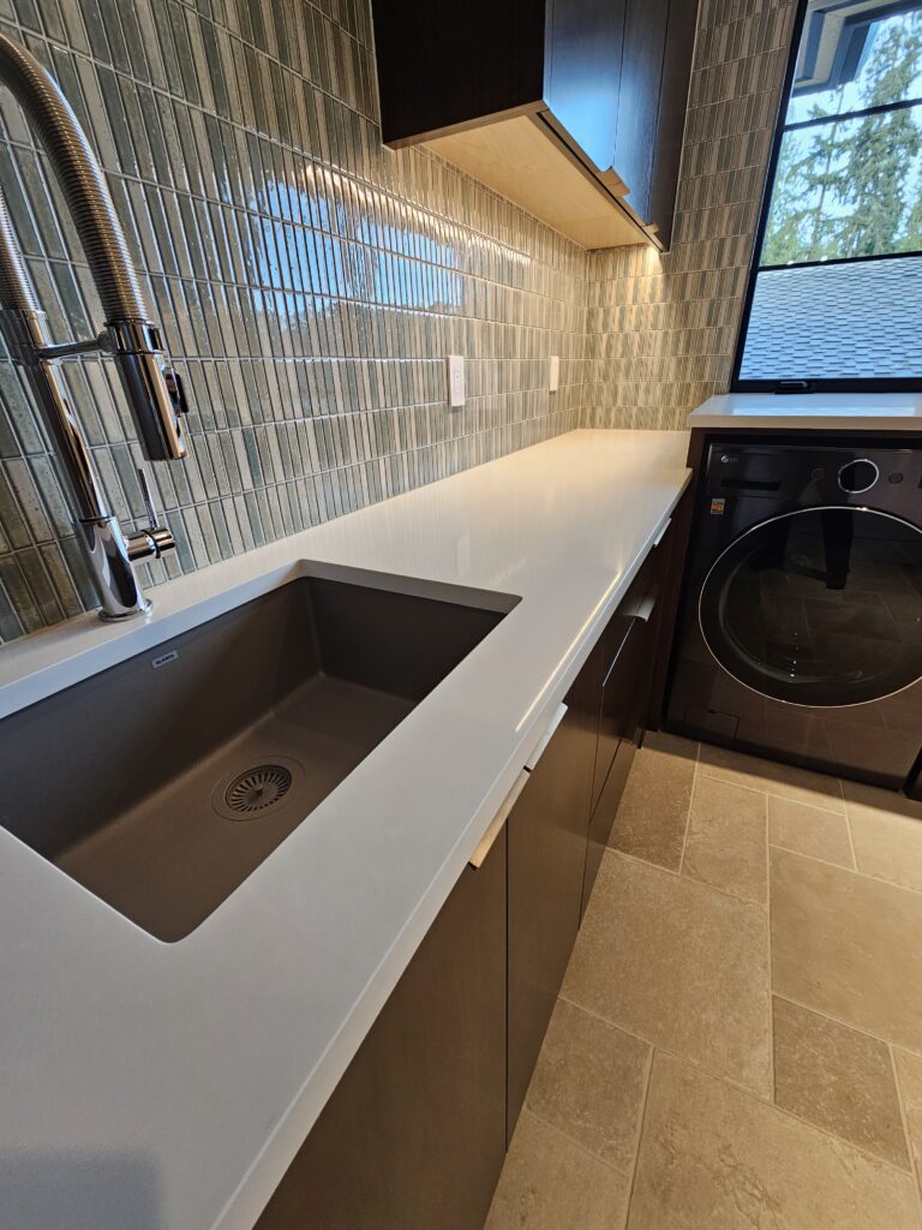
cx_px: 461
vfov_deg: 106.2
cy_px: 615
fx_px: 462
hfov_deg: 89.9
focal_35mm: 13
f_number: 2.2
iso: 125
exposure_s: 1/60
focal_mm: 2.2
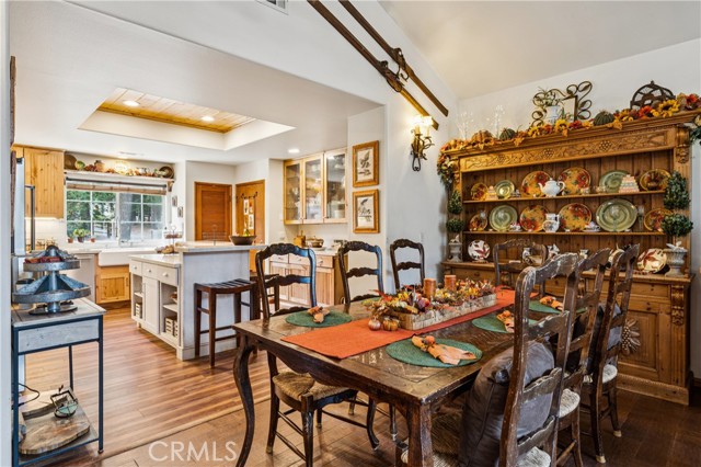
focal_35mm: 19
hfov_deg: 86.0
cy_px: 234
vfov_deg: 63.7
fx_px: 376
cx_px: 350
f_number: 13
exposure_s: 1.6
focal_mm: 19.3
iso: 100
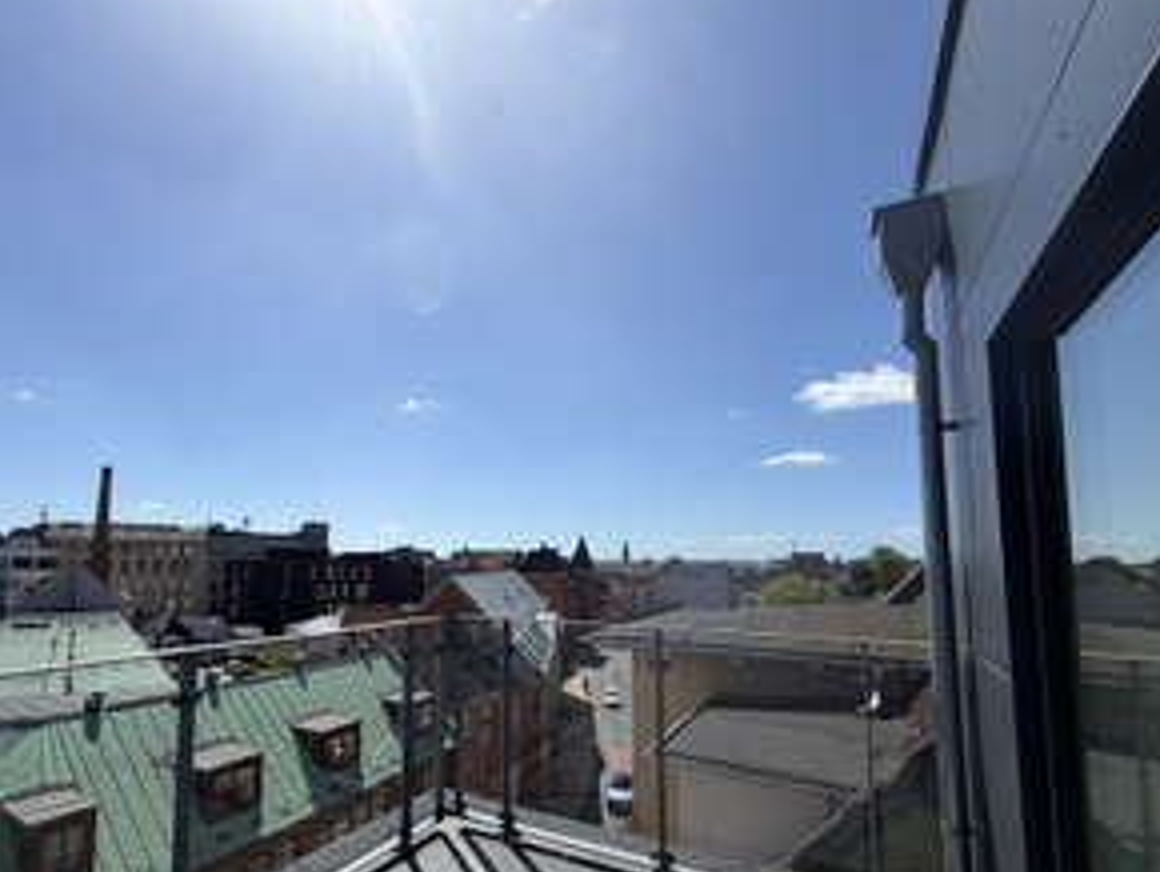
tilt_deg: +4.4
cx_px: 482
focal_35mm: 18
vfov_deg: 71.1
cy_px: 516
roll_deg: -0.1
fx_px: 604
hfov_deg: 86.9
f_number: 2.2
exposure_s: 1/1368
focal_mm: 2.22
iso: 20
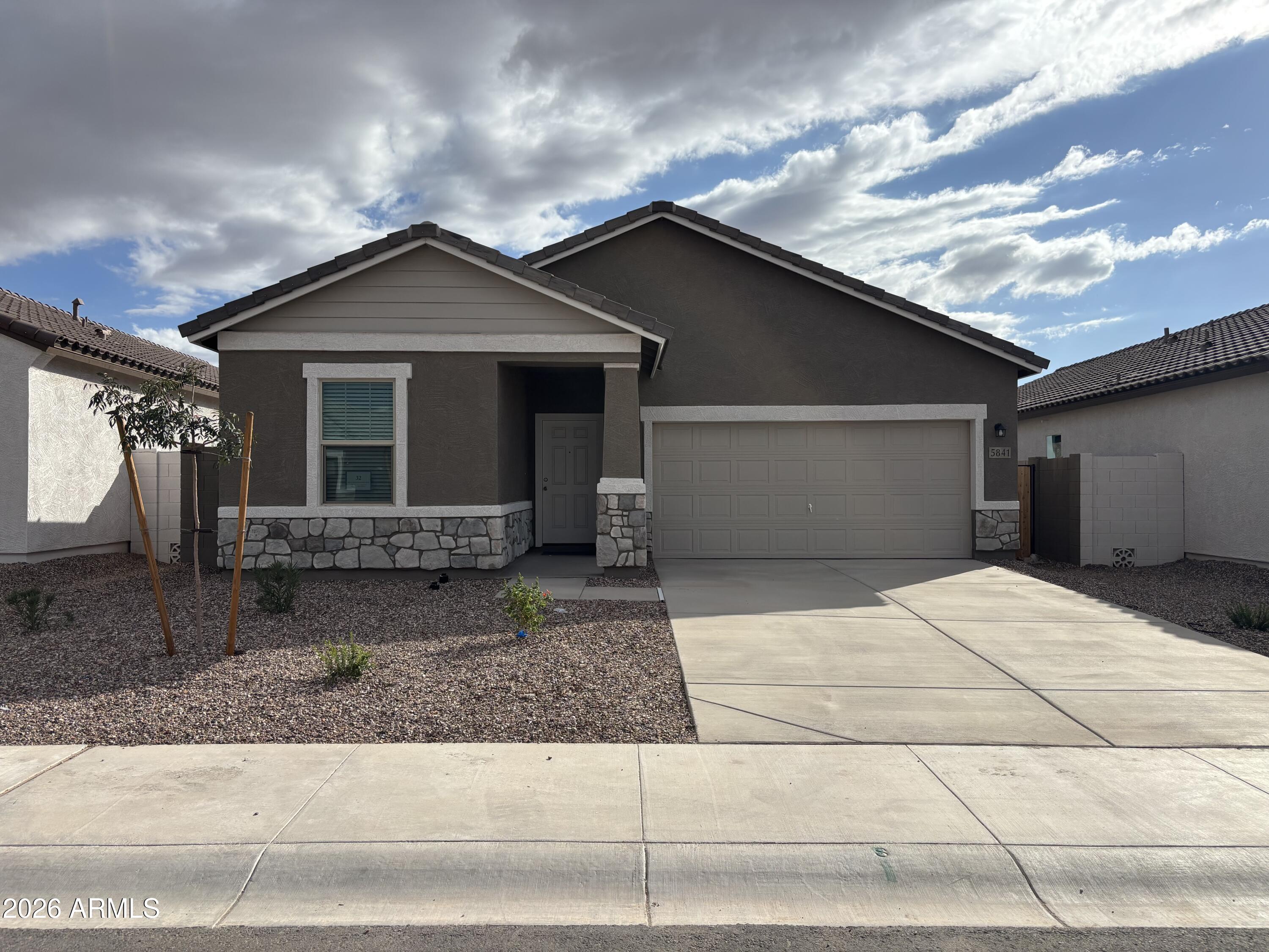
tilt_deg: -0.7
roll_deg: -1.5
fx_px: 953
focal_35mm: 26
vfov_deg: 53.1
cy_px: 476
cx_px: 634
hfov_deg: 67.3
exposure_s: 1/6329
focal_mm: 5.96
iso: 50
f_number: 1.6
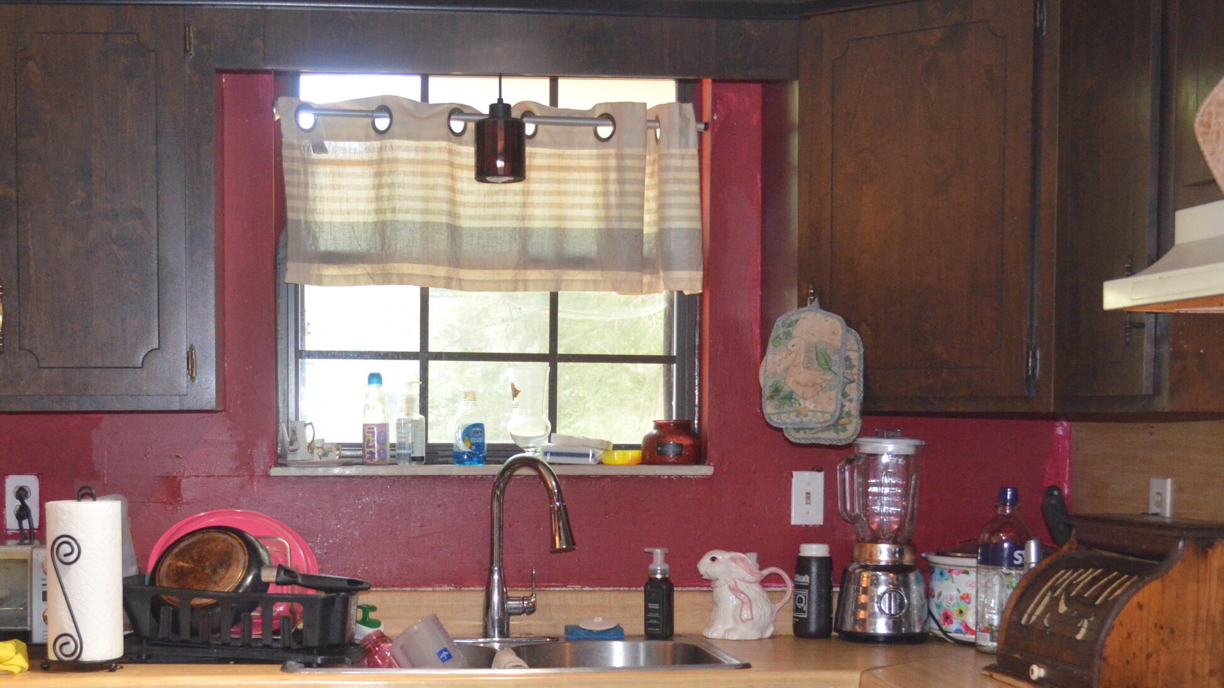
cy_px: 575
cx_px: 490
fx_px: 1882
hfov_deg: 35.9
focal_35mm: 58
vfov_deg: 20.4
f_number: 4
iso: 1600
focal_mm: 24
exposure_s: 1/60
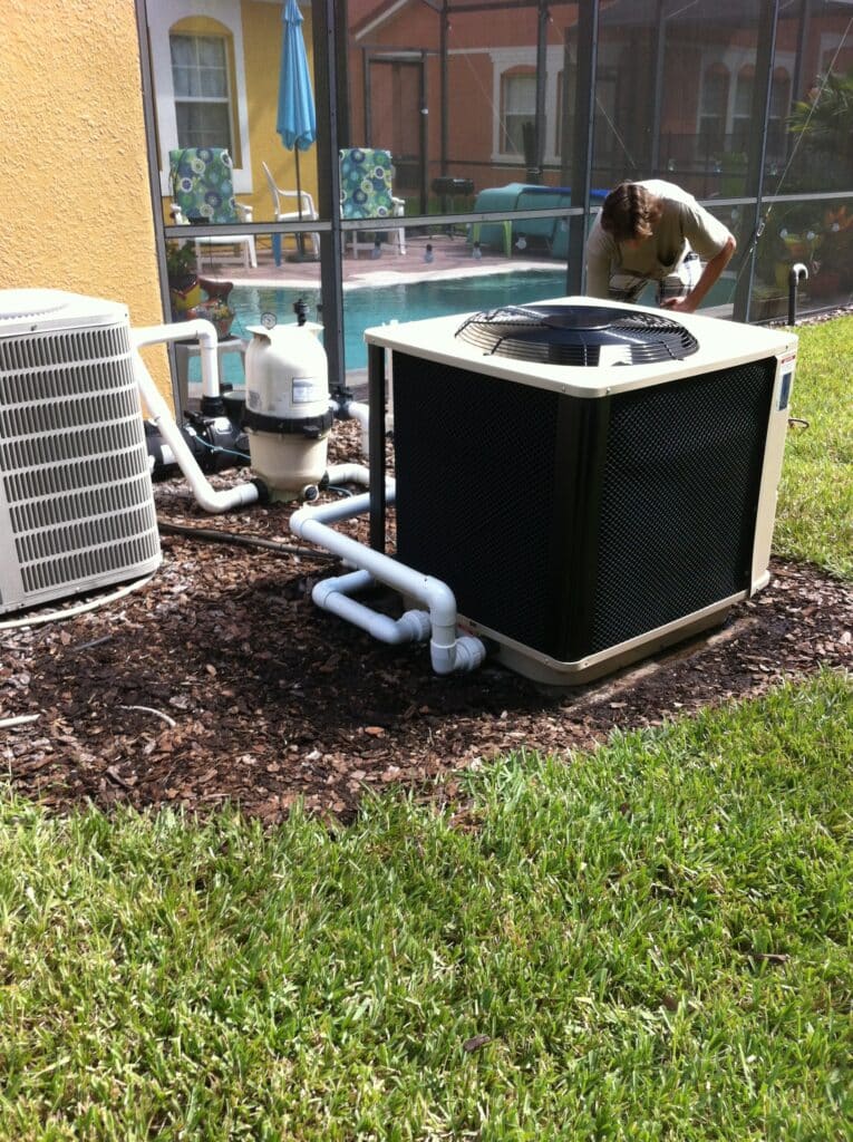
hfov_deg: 40.6
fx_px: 1153
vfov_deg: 52.7
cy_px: 571
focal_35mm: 35
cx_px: 426
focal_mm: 3.85
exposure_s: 1/335
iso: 80
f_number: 2.8
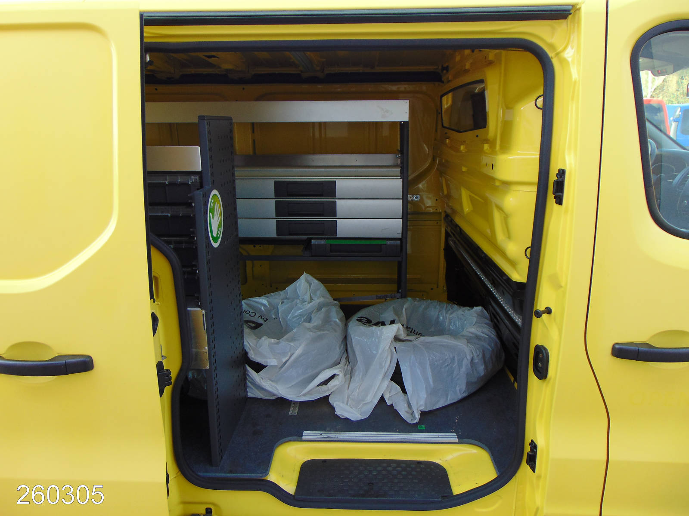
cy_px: 258
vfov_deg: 54.9
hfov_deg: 69.4
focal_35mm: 25
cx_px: 344
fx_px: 498
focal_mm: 4.5
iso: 80
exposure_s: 1/125
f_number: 3
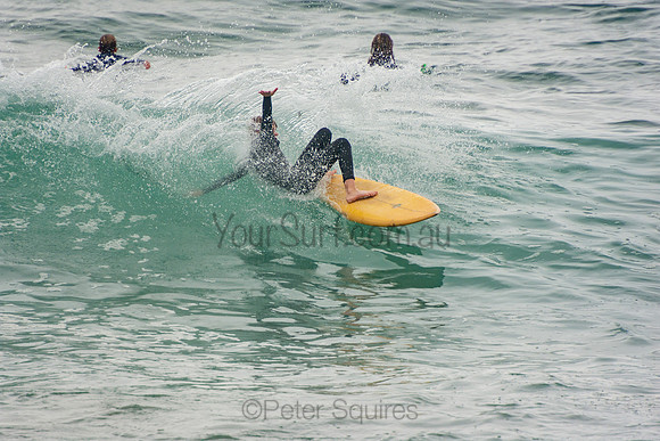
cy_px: 220
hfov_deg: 3.4
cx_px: 330
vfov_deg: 2.3
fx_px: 11002
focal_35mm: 600
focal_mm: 400
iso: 280
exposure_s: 1/1250
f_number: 5.6
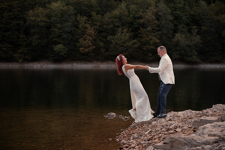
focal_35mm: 71
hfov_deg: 28.4
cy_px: 75
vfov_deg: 19.2
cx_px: 112
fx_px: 445
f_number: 3.2
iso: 640
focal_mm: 70
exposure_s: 1/1000
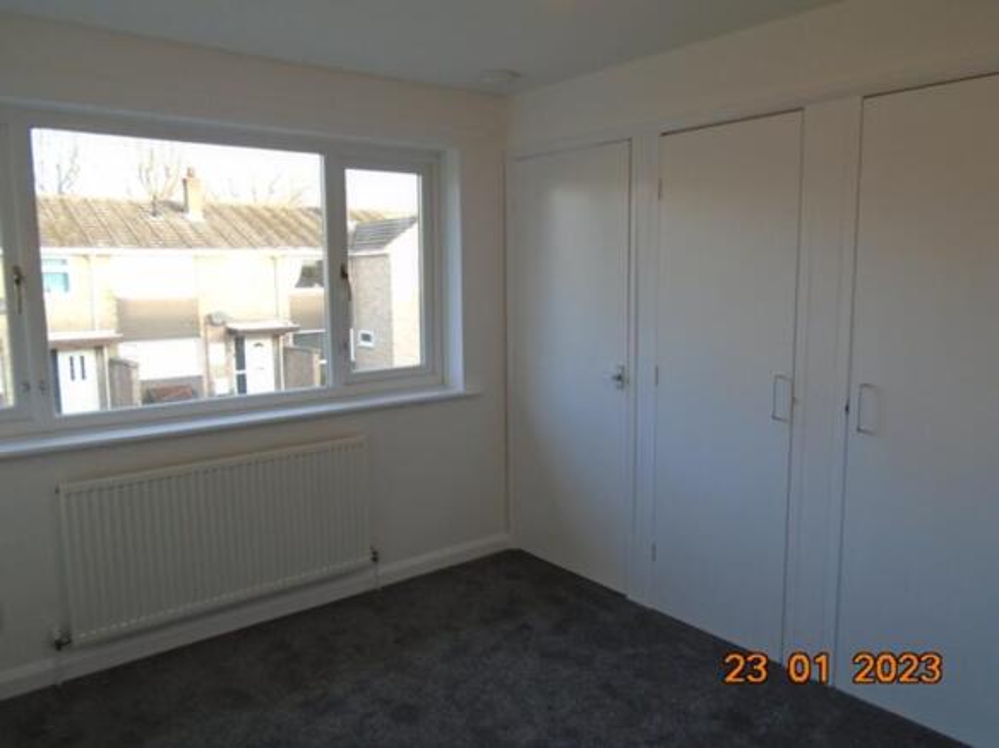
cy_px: 374
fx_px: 750
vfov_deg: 53.0
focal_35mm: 26
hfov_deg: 67.3
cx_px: 500
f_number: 3.2
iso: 100
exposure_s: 1/30
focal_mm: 4.6
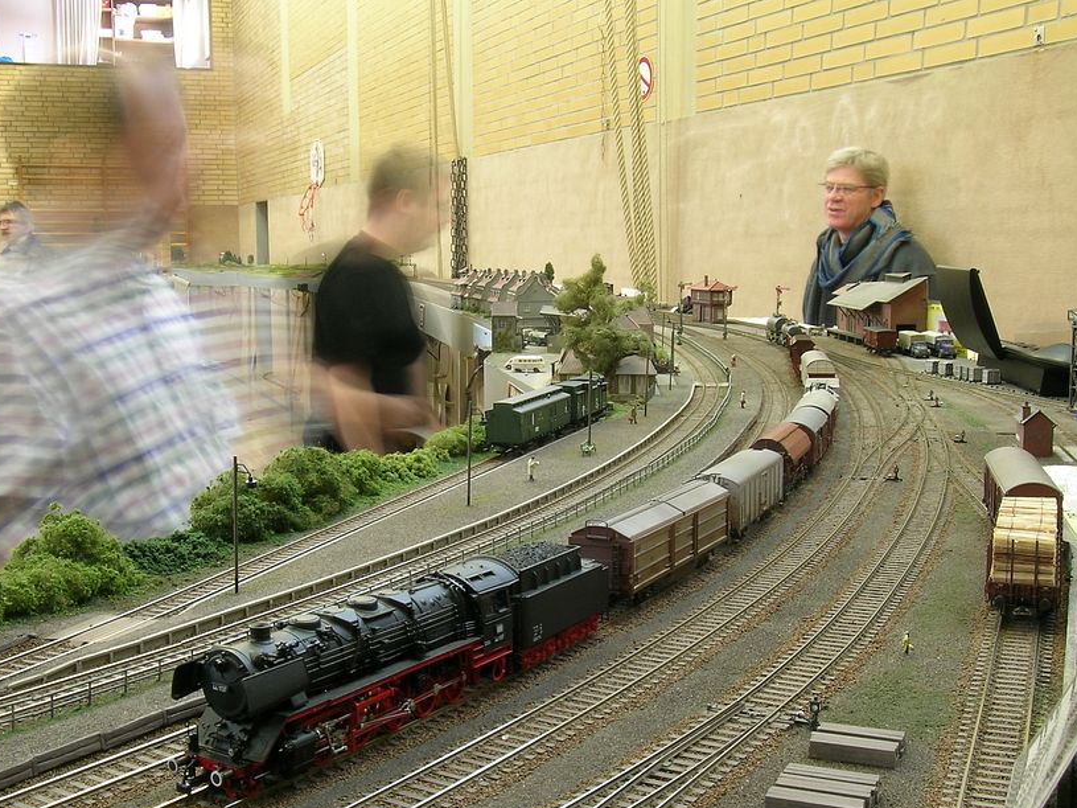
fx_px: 1369
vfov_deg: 32.8
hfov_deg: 42.9
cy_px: 464
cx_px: 490
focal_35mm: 44
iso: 50
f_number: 7.6
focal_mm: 7.2
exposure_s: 1.95
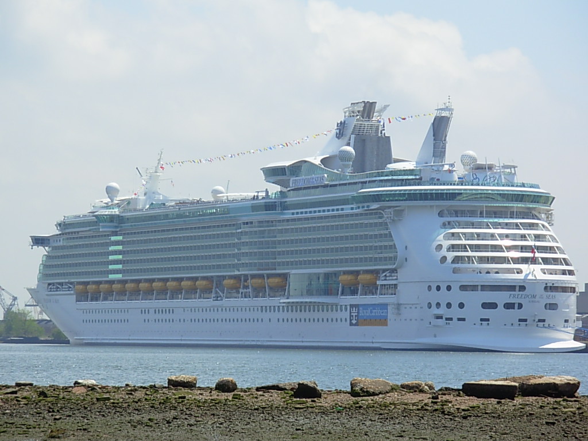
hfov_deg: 11.4
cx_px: 294
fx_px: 2939
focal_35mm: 173
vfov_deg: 8.6
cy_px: 220
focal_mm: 28.5
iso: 50
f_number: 4.9
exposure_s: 1/627
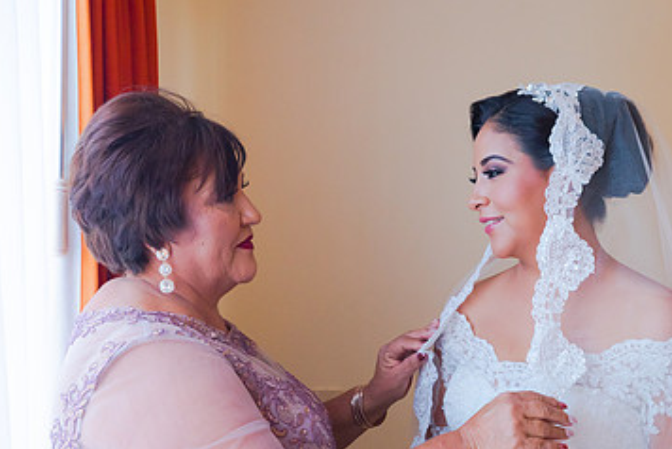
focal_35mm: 57
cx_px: 423
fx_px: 1065
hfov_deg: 34.8
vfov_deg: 23.7
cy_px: 288
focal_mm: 35
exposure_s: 1/160
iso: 1600
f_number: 3.5
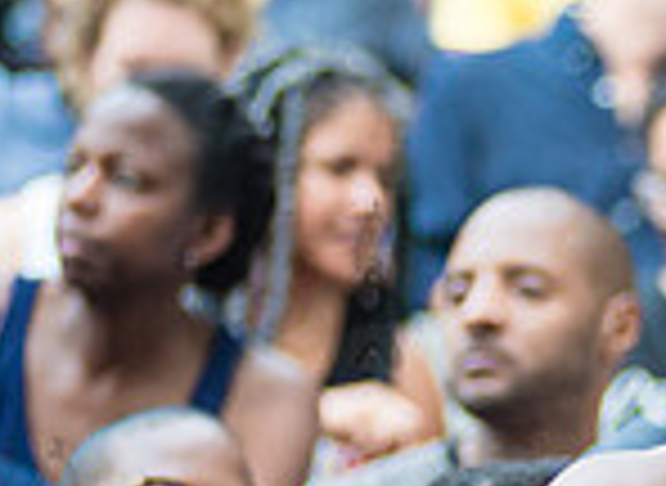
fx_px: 10823
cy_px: 490
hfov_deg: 3.5
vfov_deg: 2.6
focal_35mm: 568
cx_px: 922
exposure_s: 1/250
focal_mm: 125
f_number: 2.8
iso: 2000
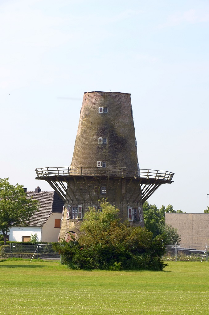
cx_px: 104
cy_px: 158
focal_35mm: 158
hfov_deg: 8.7
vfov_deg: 13.1
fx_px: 1378
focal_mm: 105
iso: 110
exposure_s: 1/100
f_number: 13
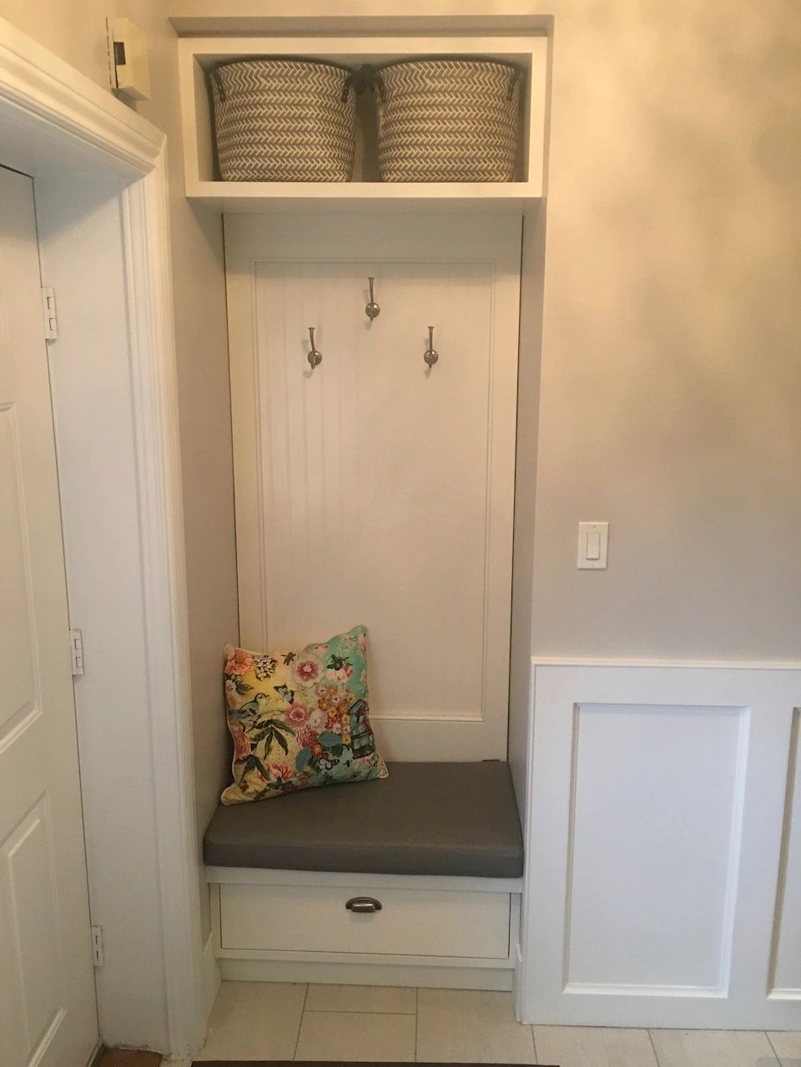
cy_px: 534
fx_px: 895
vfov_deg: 61.7
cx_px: 400
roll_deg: +0.4
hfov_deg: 48.2
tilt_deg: -12.3
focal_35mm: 29
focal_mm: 4.15
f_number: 2.2
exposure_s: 1/15
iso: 80
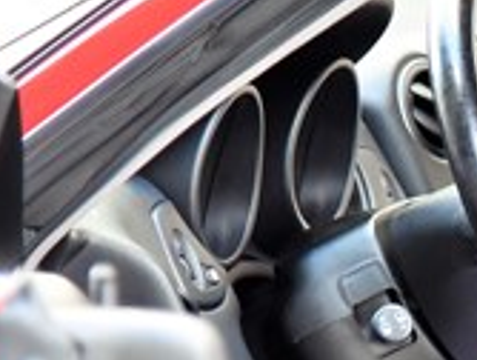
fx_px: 6863
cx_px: 998
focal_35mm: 497
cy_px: 526
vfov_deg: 3.0
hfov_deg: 3.9
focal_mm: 95
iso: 1100
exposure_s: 1/60
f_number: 4
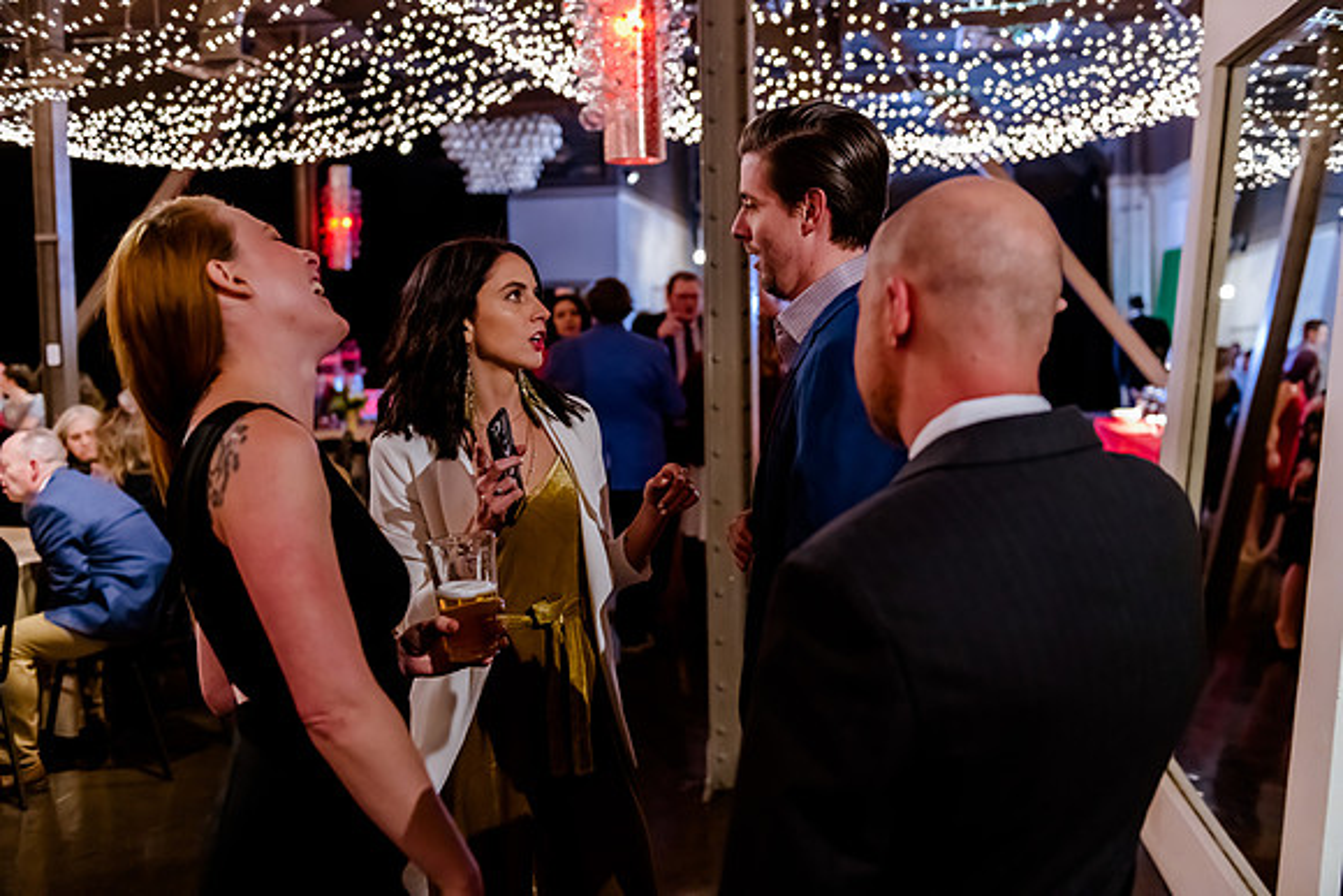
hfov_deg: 50.7
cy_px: 448
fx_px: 1418
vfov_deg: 35.1
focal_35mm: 38
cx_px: 672
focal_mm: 38
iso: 5000
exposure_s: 1/100
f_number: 2.8
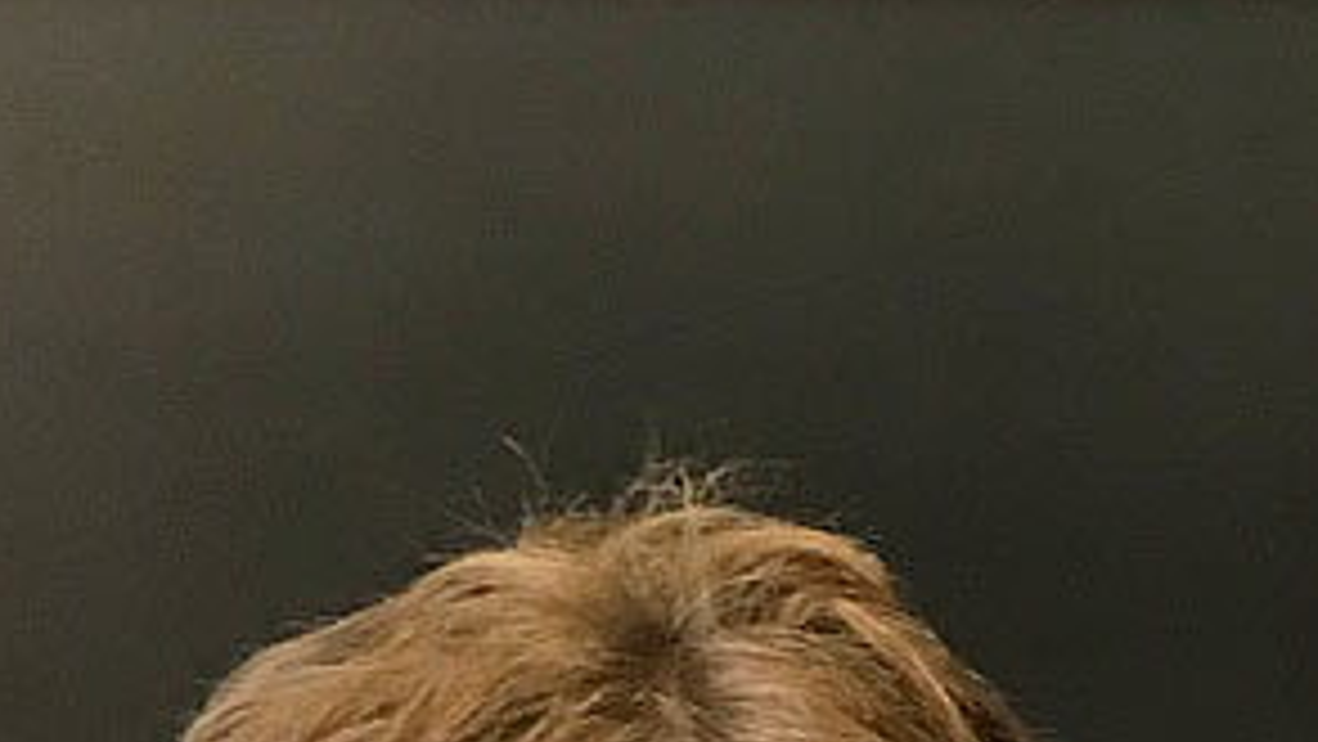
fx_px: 3775
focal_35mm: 108
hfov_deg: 18.1
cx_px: 1831
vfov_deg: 11.0
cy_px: 881
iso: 100
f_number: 2.2
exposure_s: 1/10
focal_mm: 4.15
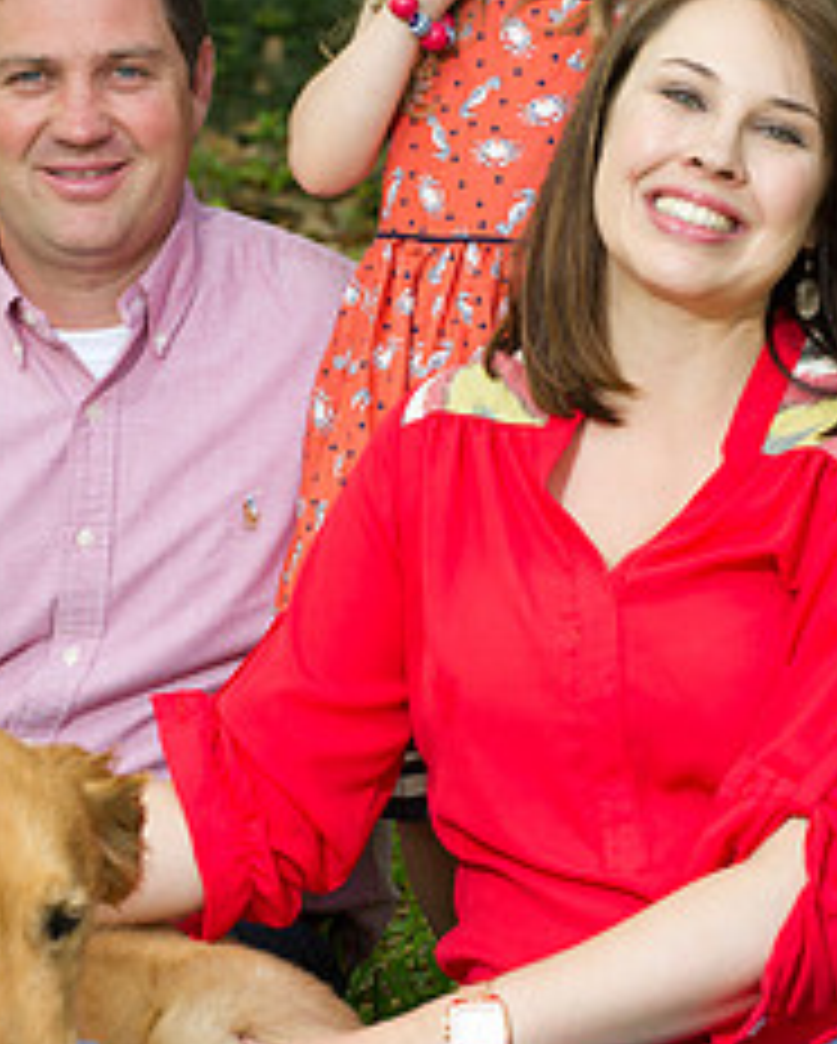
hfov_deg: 7.3
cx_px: 353
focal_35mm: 211
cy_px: 490
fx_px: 6525
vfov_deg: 9.1
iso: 400
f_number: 5.6
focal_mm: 116
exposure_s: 1/160
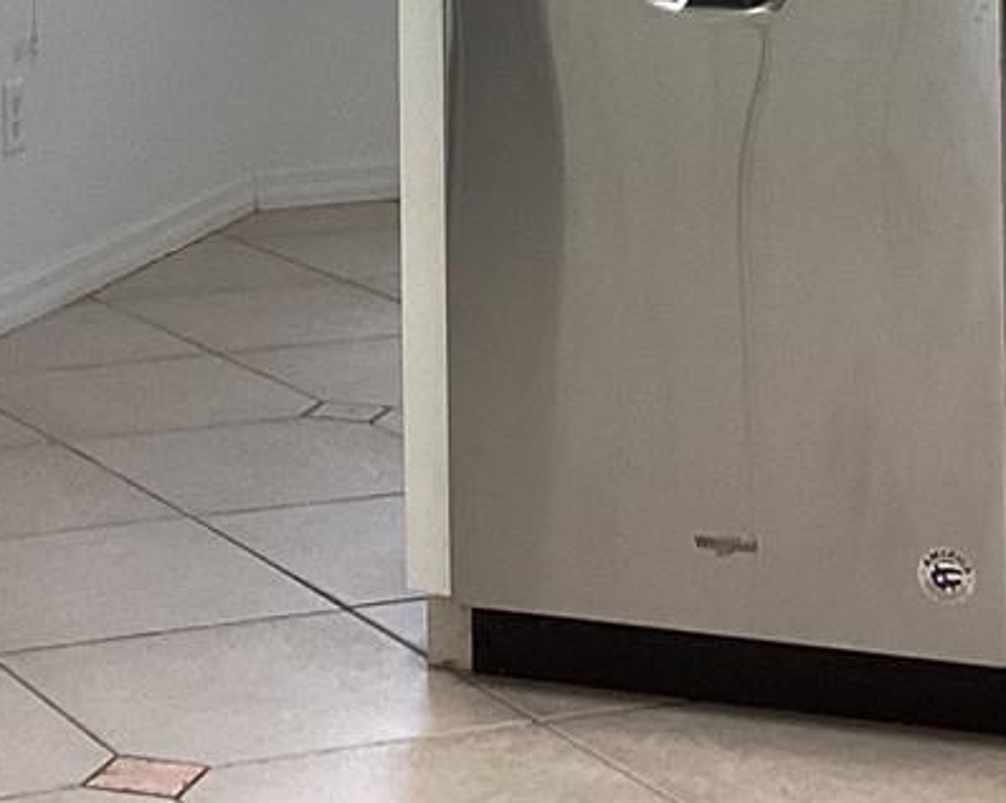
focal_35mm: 122
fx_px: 3630
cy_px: -405
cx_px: 66
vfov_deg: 12.0
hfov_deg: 15.6
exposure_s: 1/60
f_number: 2.4
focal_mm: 3.3
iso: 80
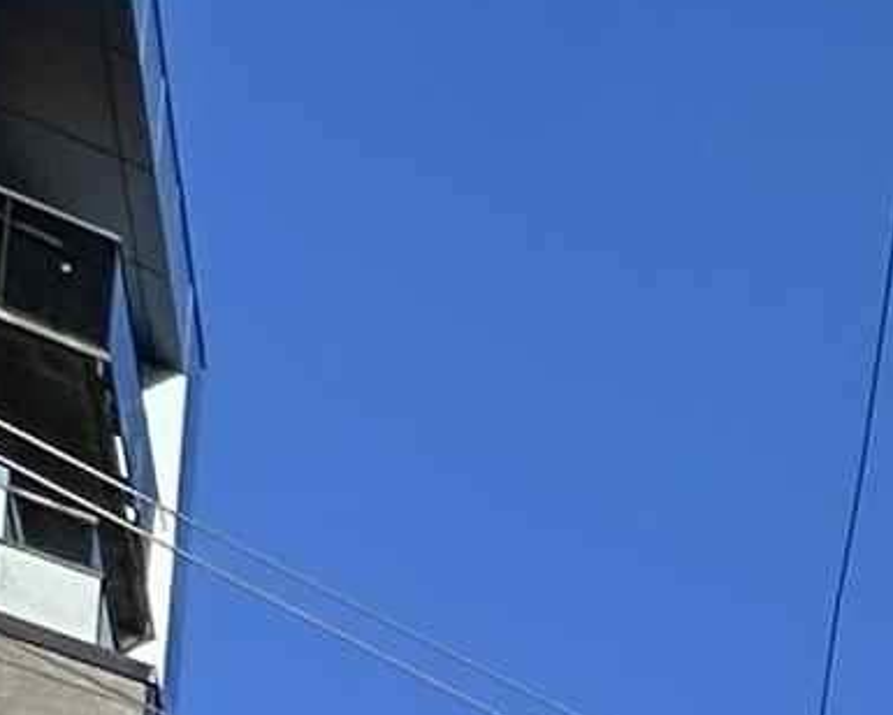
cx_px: 2753
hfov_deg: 10.9
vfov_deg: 8.7
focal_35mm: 109
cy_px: 2646
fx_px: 2881
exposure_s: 1/698
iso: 40
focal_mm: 2.22
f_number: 2.2
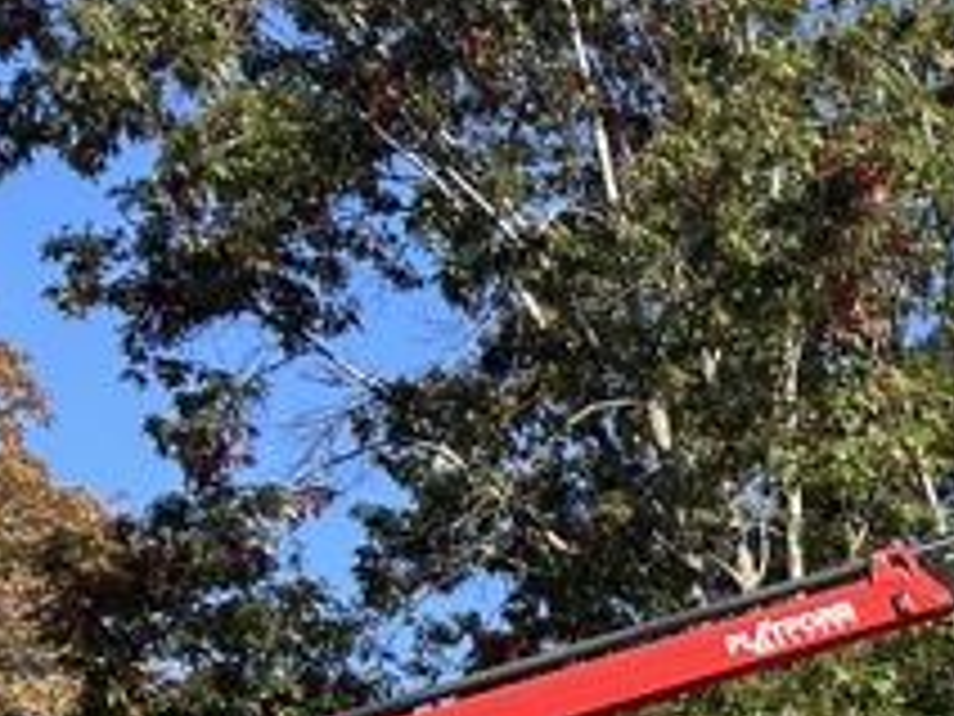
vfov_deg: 14.7
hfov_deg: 16.3
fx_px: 2701
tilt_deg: +13.1
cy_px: 811
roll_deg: -1.0
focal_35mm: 98
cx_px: 1789
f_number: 1.5
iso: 50
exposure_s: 1/2695
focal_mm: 5.7
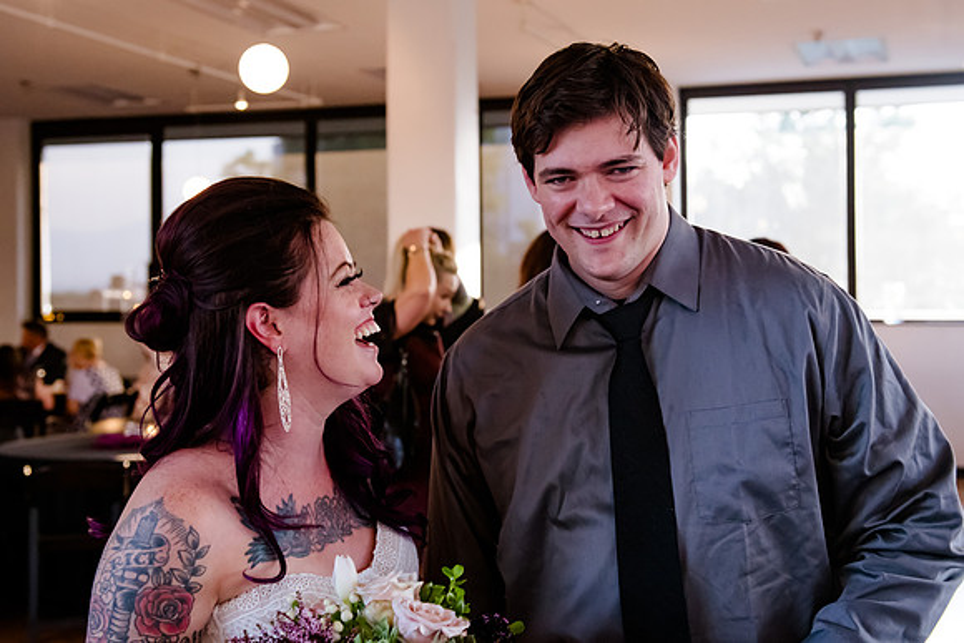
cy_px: 265
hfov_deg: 37.9
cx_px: 482
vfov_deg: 25.8
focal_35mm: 52
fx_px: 1403
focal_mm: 42
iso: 3200
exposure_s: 1/400
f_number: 4
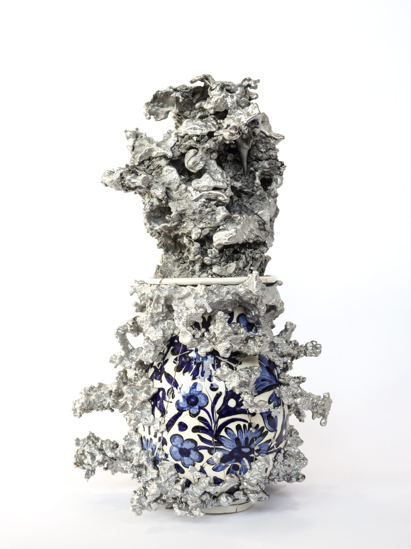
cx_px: 193
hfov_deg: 30.9
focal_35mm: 47
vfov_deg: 40.4
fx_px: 744
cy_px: 286
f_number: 5.6
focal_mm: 22
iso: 250
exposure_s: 1/60
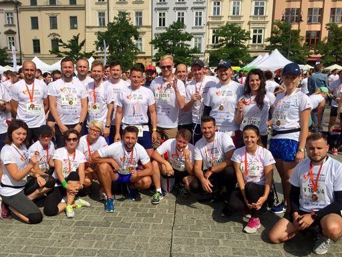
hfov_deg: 53.8
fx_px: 336
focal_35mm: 34
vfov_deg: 41.7
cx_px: 151
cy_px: 149
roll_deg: -2.3
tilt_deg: -10.1
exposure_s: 1/5650
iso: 32
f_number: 2.2
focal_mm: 4.15
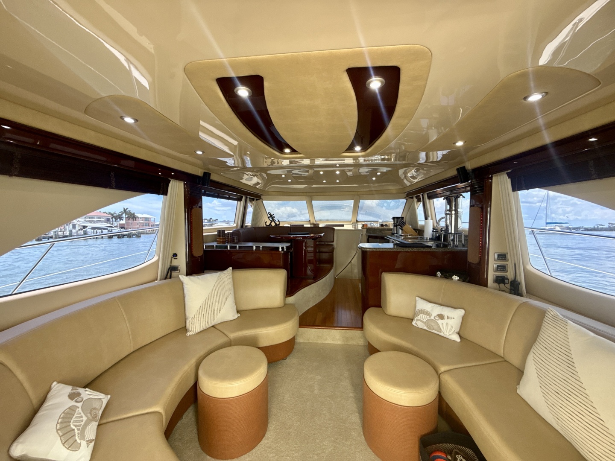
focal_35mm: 14
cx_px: 308
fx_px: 249
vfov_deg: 85.7
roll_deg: -2.0
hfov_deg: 102.1
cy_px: 230
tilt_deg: -0.2
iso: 250
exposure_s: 1/99
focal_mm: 2.22
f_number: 2.2
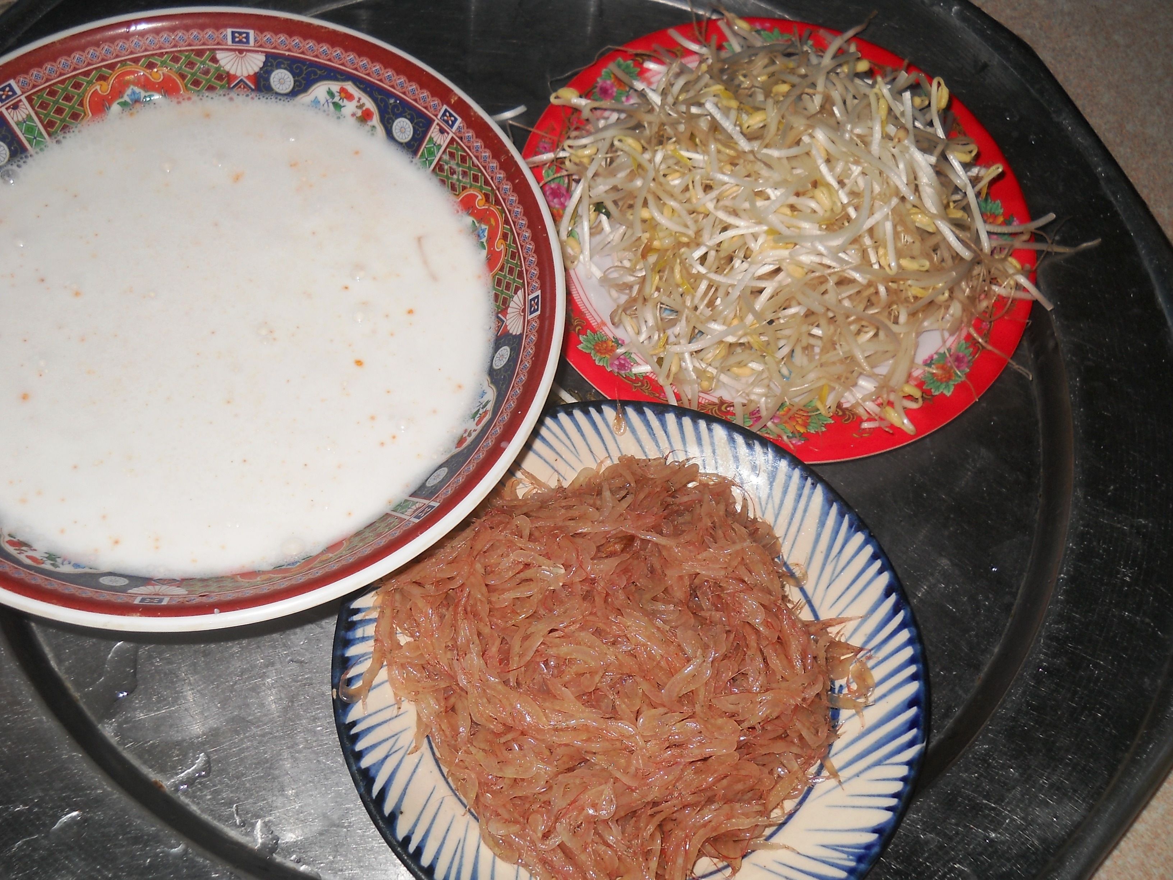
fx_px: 1389
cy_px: 440
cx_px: 586
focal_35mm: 41
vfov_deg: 35.1
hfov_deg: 45.8
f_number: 3.1
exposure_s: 1/30
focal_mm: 6.72
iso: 80
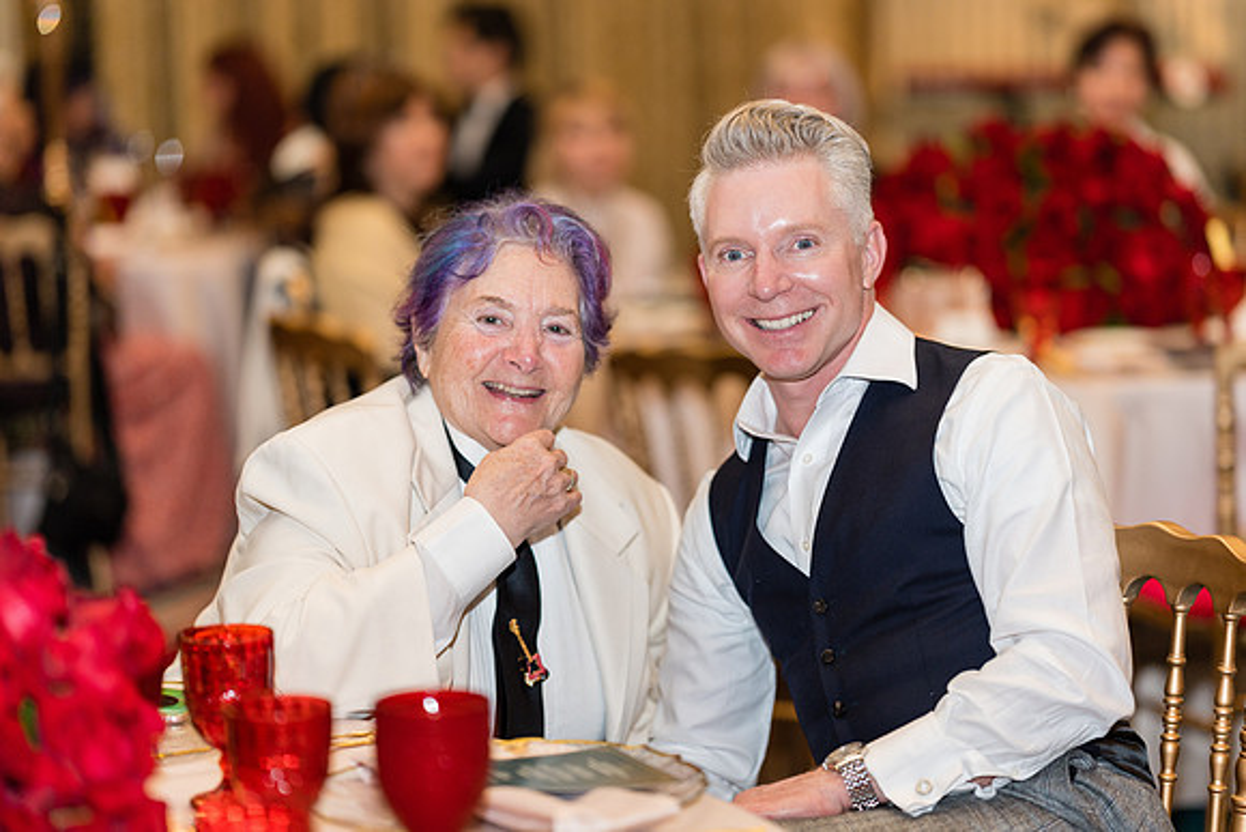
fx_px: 3184
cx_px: 674
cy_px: 382
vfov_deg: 14.9
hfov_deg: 22.1
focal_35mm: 92
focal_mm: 85
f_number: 1.4
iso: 1000
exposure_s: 1/200
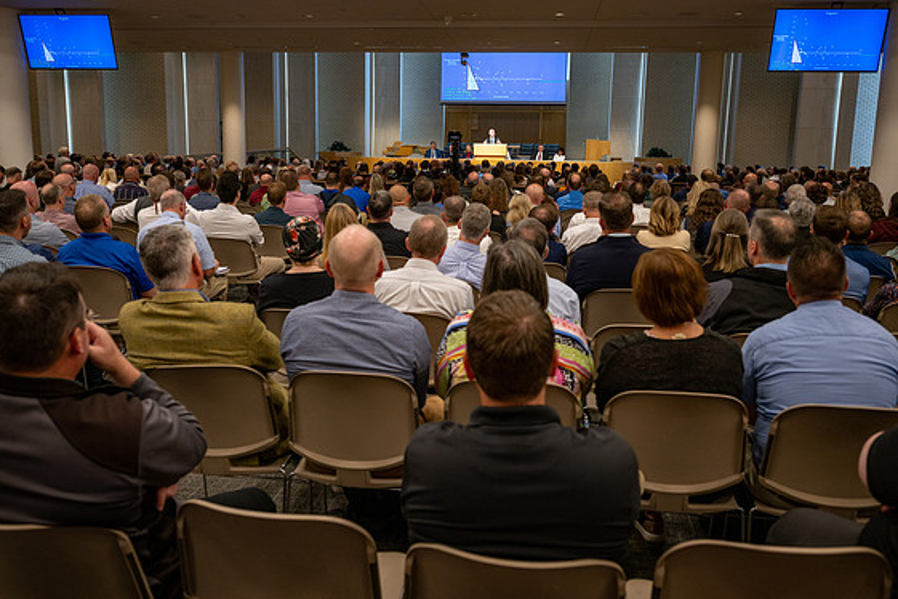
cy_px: 294
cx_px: 440
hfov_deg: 60.3
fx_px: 773
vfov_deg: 42.3
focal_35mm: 31
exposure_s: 1/80
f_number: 4
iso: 400
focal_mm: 30
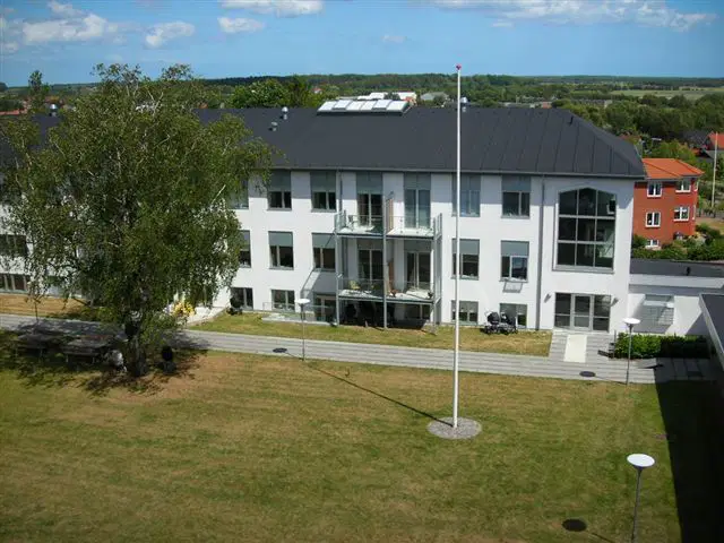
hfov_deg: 49.0
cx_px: 362
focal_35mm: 38
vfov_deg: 37.7
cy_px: 272
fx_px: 795
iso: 50
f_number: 6.4
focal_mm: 6.3
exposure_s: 1/197
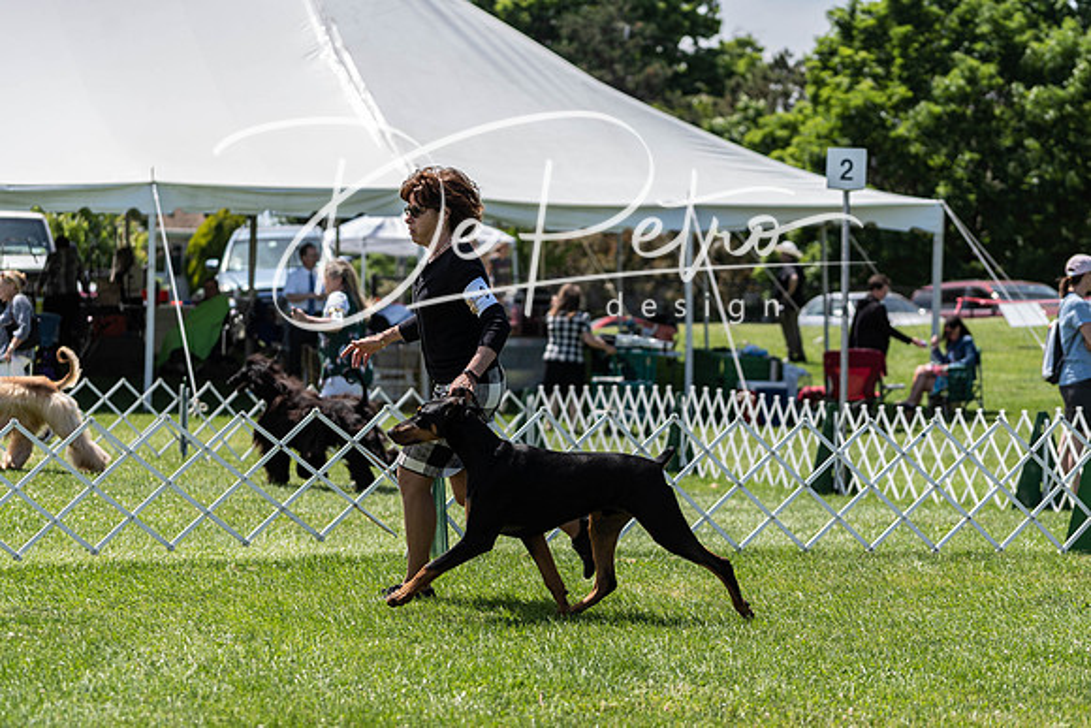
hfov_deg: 17.1
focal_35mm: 120
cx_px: 546
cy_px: 364
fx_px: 3626
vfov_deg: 11.5
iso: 250
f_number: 4
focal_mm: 110
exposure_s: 1/1250
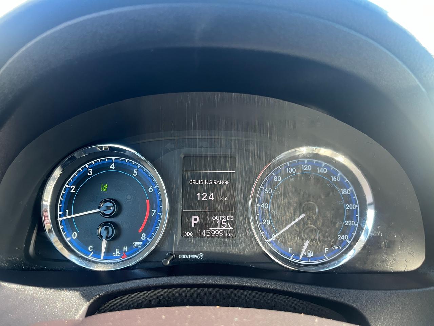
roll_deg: -0.6
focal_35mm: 26
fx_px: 326
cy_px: 163
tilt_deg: -14.5
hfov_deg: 67.3
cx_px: 217
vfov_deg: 53.1
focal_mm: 5.1
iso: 125
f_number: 1.6
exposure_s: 1/96
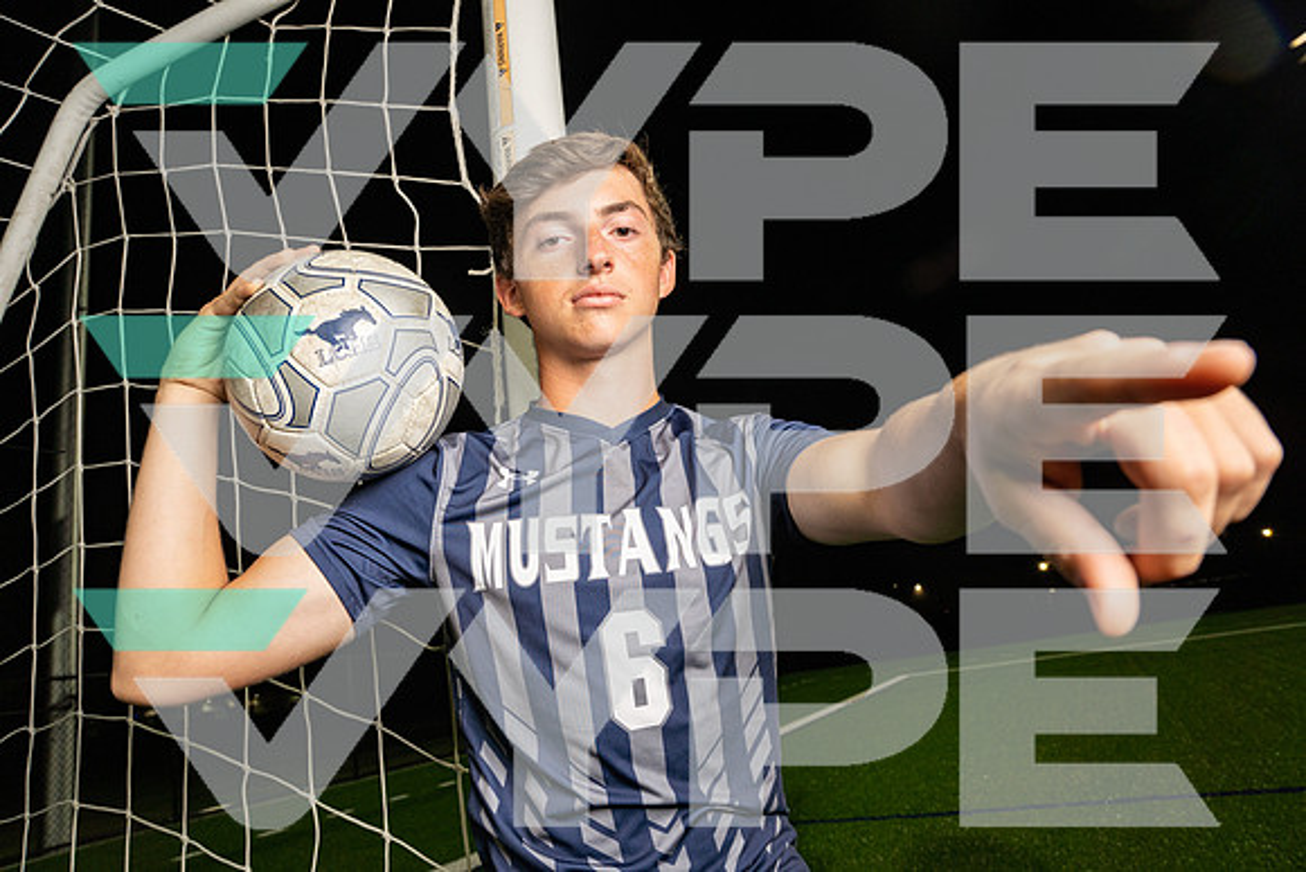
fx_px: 871
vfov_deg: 53.2
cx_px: 653
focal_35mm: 24
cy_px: 436
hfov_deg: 73.7
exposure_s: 1/200
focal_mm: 24
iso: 500
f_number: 7.1
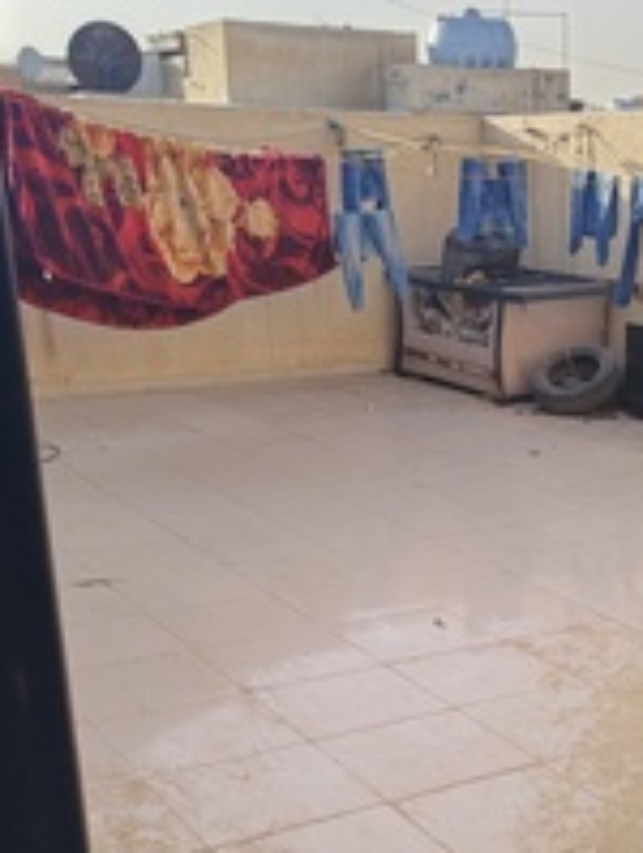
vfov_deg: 33.9
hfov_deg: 25.8
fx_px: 1358
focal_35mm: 55
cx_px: 577
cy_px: 671
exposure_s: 1/621
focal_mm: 5.25
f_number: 1.75
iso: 100
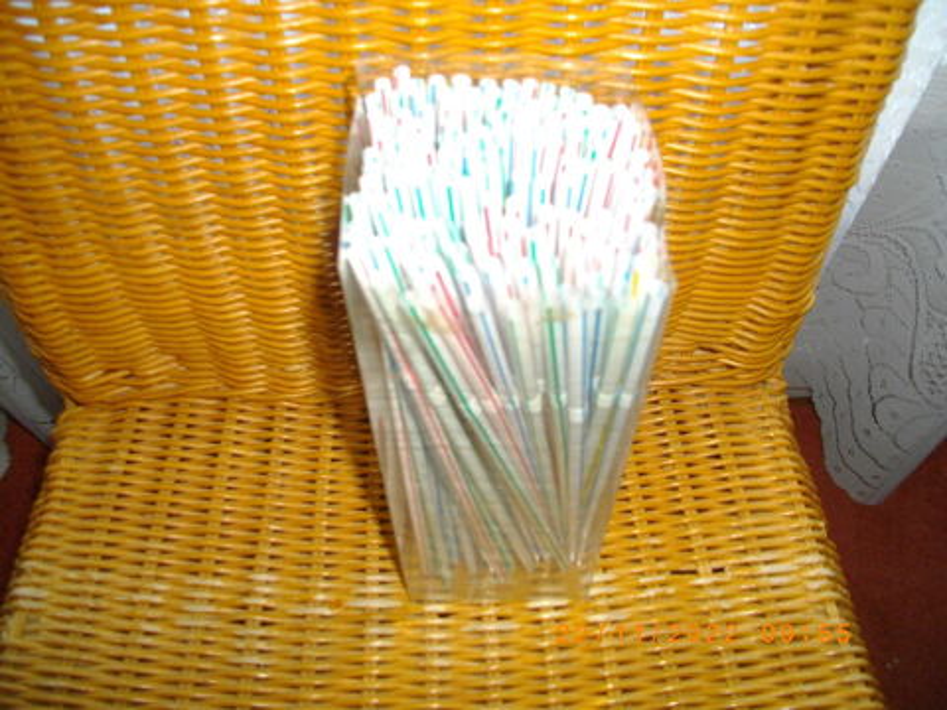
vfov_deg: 44.2
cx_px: 474
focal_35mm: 32
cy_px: 355
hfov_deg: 56.8
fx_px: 875
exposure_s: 1/50
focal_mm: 5.7
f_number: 2.9
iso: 200
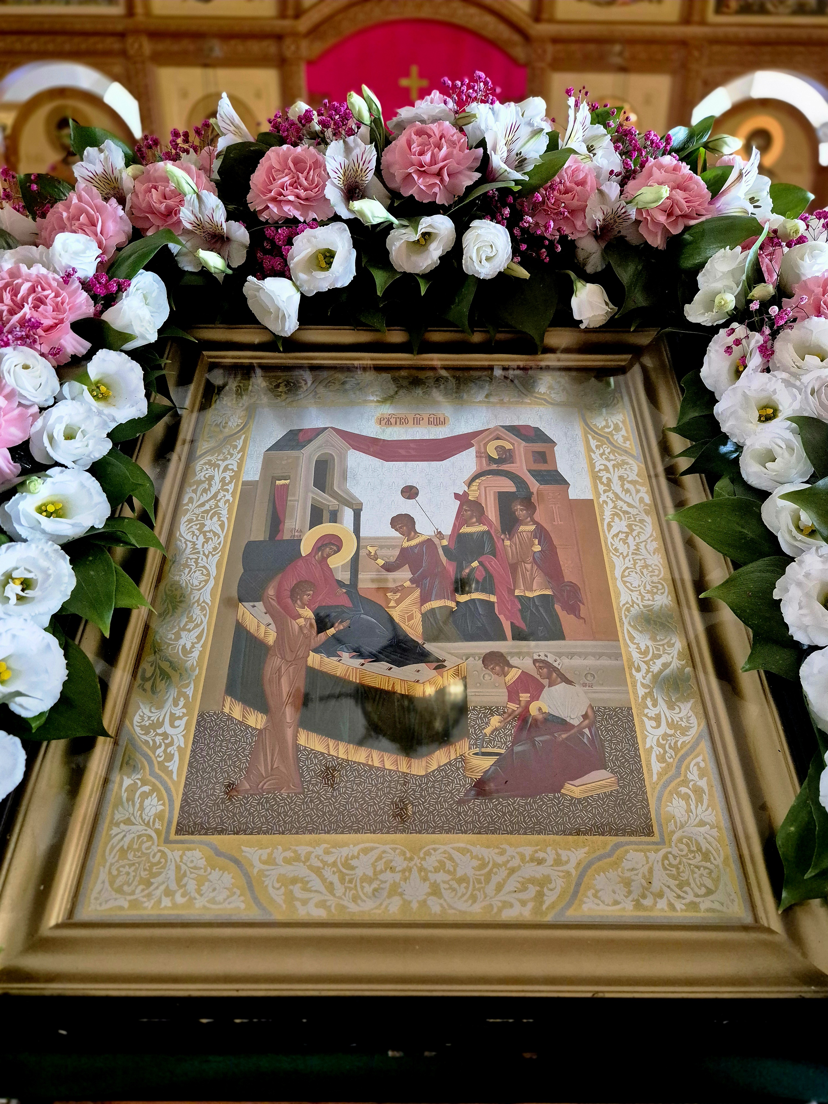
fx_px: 734
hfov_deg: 58.9
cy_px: 552
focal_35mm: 23
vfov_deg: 73.9
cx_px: 414
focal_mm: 5.4
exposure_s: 1/100
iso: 1600
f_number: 1.8
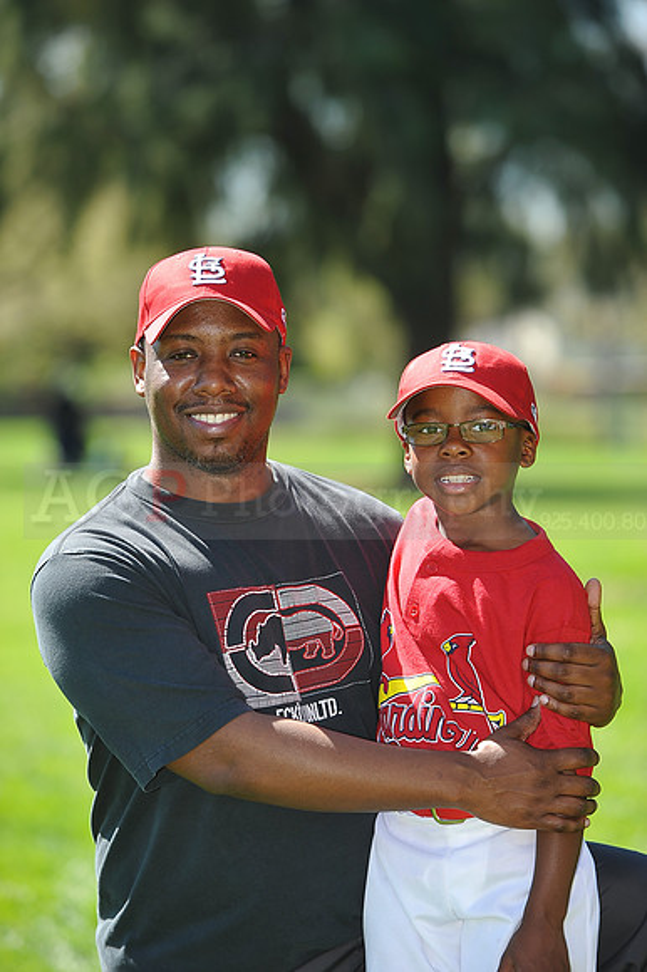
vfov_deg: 11.8
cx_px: 324
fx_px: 4723
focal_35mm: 175
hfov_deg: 7.8
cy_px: 486
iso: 200
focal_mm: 175
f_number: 4.5
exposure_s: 1/500
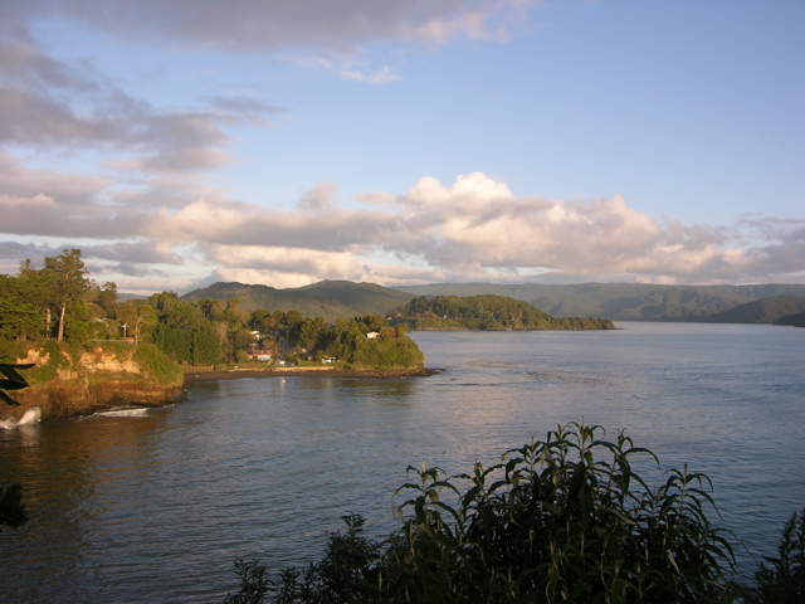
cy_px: 302
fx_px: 814
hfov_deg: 52.6
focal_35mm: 35
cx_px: 402
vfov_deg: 40.7
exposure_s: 1/146
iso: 50
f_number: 5
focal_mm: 8.9
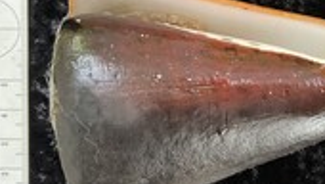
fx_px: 561
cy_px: 97
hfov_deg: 31.5
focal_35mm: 65
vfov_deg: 18.6
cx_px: 258
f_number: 1.8
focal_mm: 3
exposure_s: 1/60
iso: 200
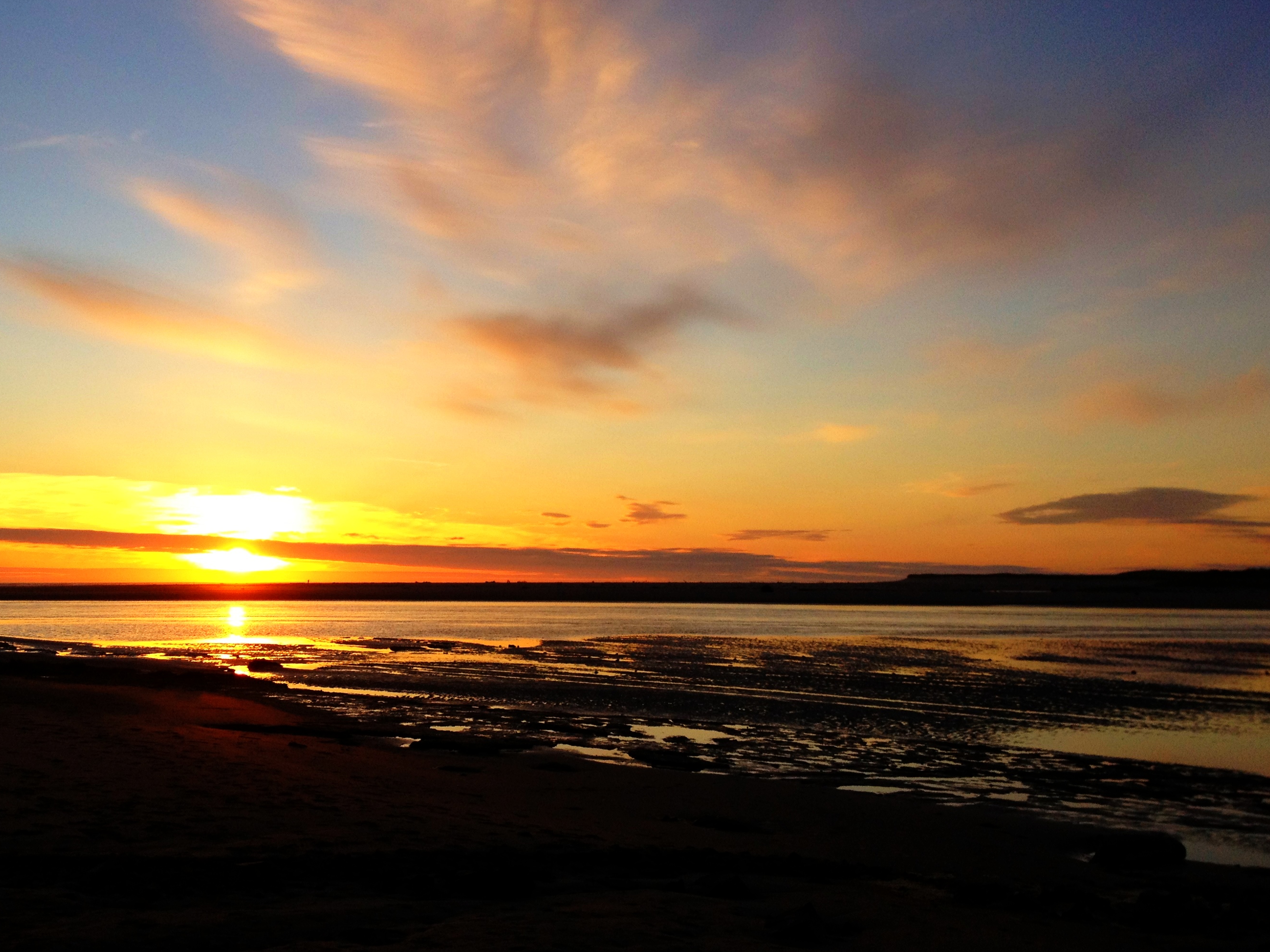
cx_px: 499
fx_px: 1578
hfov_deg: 43.6
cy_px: 389
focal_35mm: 43
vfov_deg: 33.5
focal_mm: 4.28
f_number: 2.4
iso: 64
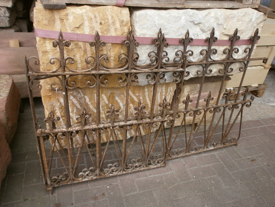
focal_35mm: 27
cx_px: 138
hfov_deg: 65.3
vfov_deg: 51.4
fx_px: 214
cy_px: 104
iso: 100
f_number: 2.9
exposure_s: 1/250
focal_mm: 4.8
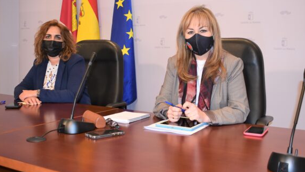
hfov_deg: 47.3
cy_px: 71
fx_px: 348
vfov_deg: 27.7
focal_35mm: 43
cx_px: 147
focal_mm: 26
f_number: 5
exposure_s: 1/100
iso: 800
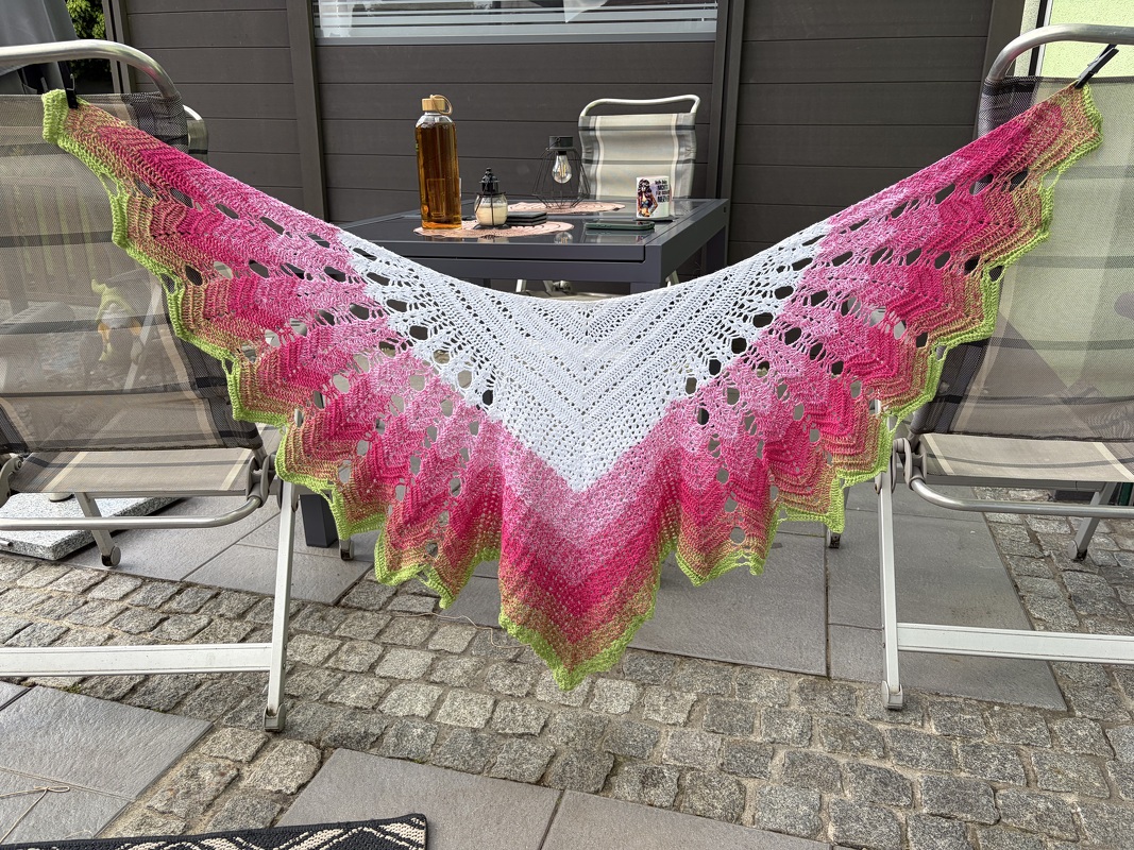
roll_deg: -0.3
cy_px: 425
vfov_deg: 53.1
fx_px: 852
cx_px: 567
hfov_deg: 67.3
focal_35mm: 26
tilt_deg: -18.7
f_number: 1.6
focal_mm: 5.96
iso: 50
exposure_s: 1/680
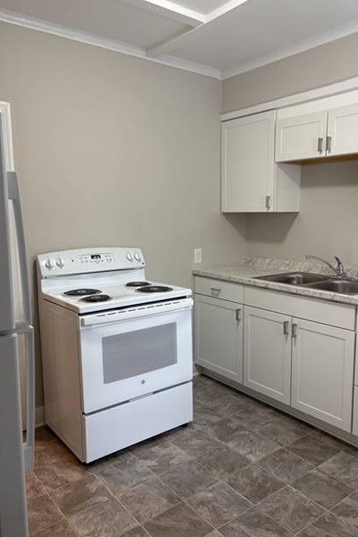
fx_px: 418
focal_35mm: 28
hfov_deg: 46.3
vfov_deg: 65.5
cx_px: 204
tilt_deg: -6.0
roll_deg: +0.4
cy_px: 270
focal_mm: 5.96
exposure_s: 1/60
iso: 100
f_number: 1.6
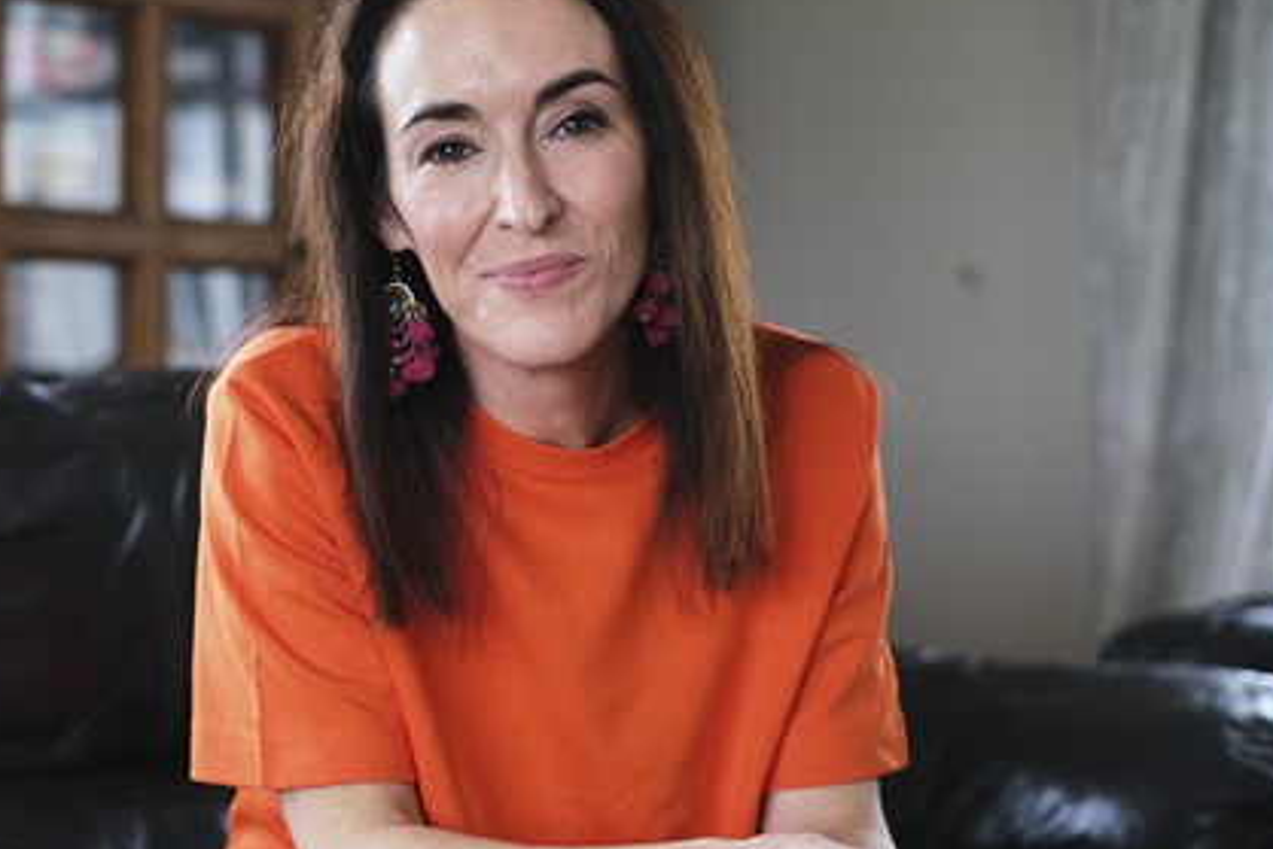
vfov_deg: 18.0
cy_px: 493
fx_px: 2688
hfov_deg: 26.5
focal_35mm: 76
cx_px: 426
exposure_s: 1/125
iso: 250
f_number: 2
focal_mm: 35
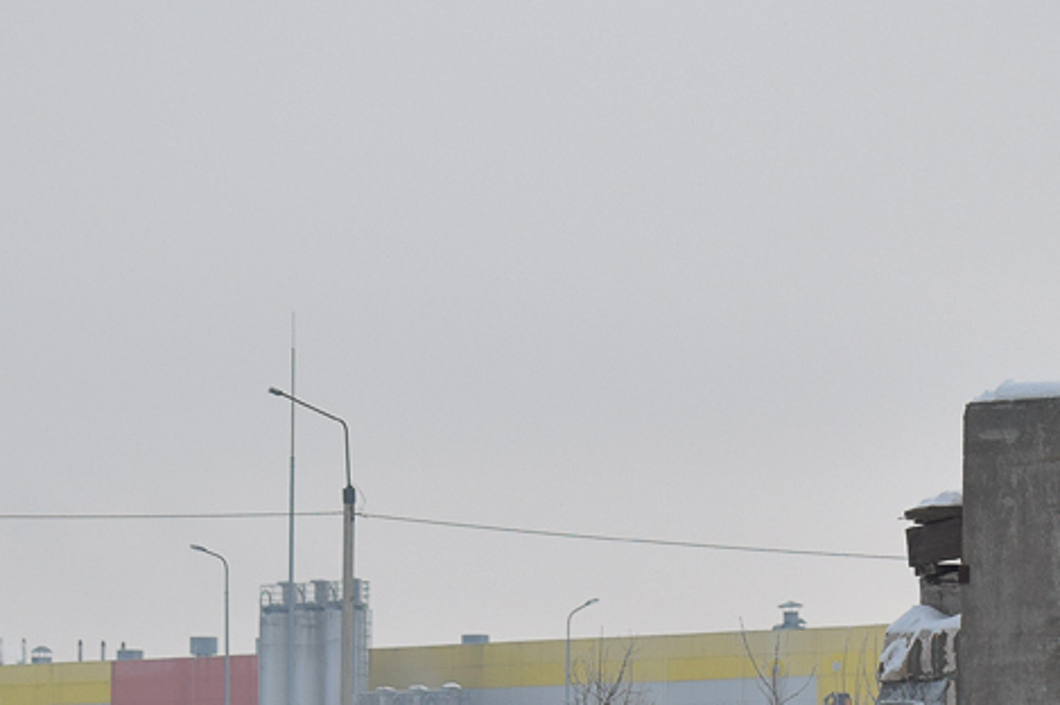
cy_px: 902
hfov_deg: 9.7
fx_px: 6216
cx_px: 667
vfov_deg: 6.4
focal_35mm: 211
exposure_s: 1/500
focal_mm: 55
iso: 200
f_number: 5.6
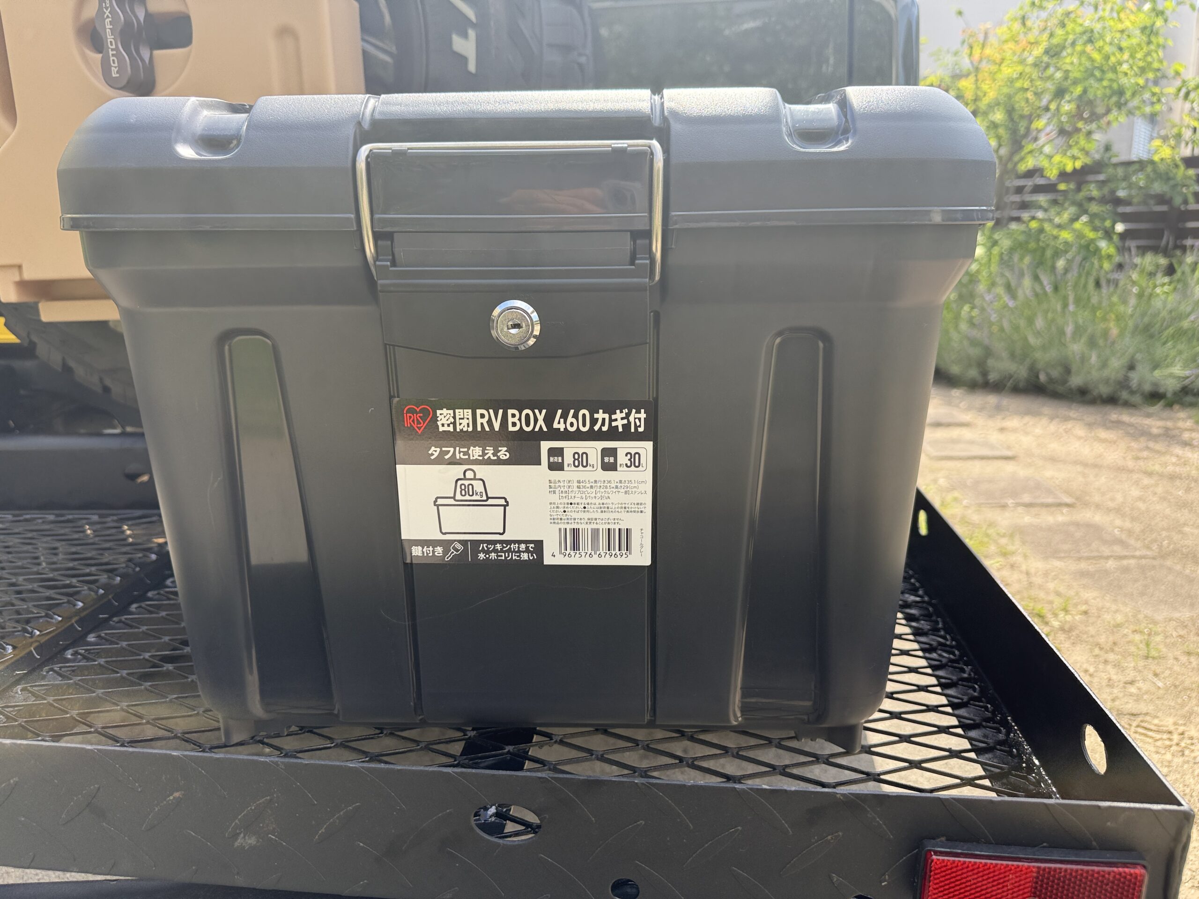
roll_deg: +0.8
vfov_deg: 56.8
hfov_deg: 71.6
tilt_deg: -13.2
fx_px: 831
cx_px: 600
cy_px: 450
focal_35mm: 24
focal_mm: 6.76
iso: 100
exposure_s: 1/1192
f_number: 1.78
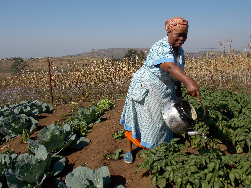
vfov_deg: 46.8
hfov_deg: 60.0
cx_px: 126
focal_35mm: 30
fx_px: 218
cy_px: 94
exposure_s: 1/1250
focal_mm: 5.3
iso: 80
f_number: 3.3
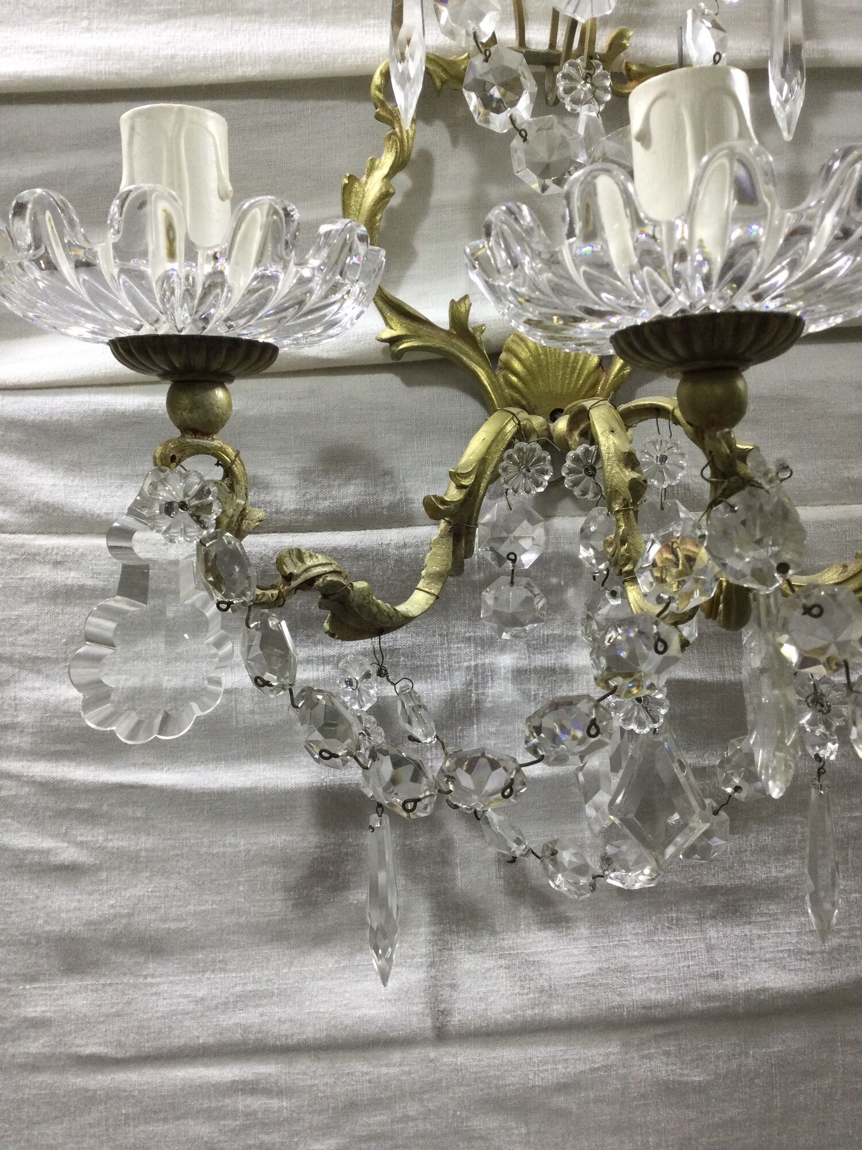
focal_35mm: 31
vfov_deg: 58.4
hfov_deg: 45.4
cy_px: 575
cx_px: 431
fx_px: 1029
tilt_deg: -2.9
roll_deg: +1.0
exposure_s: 1/33
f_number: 2.4
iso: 32
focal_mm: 3.3
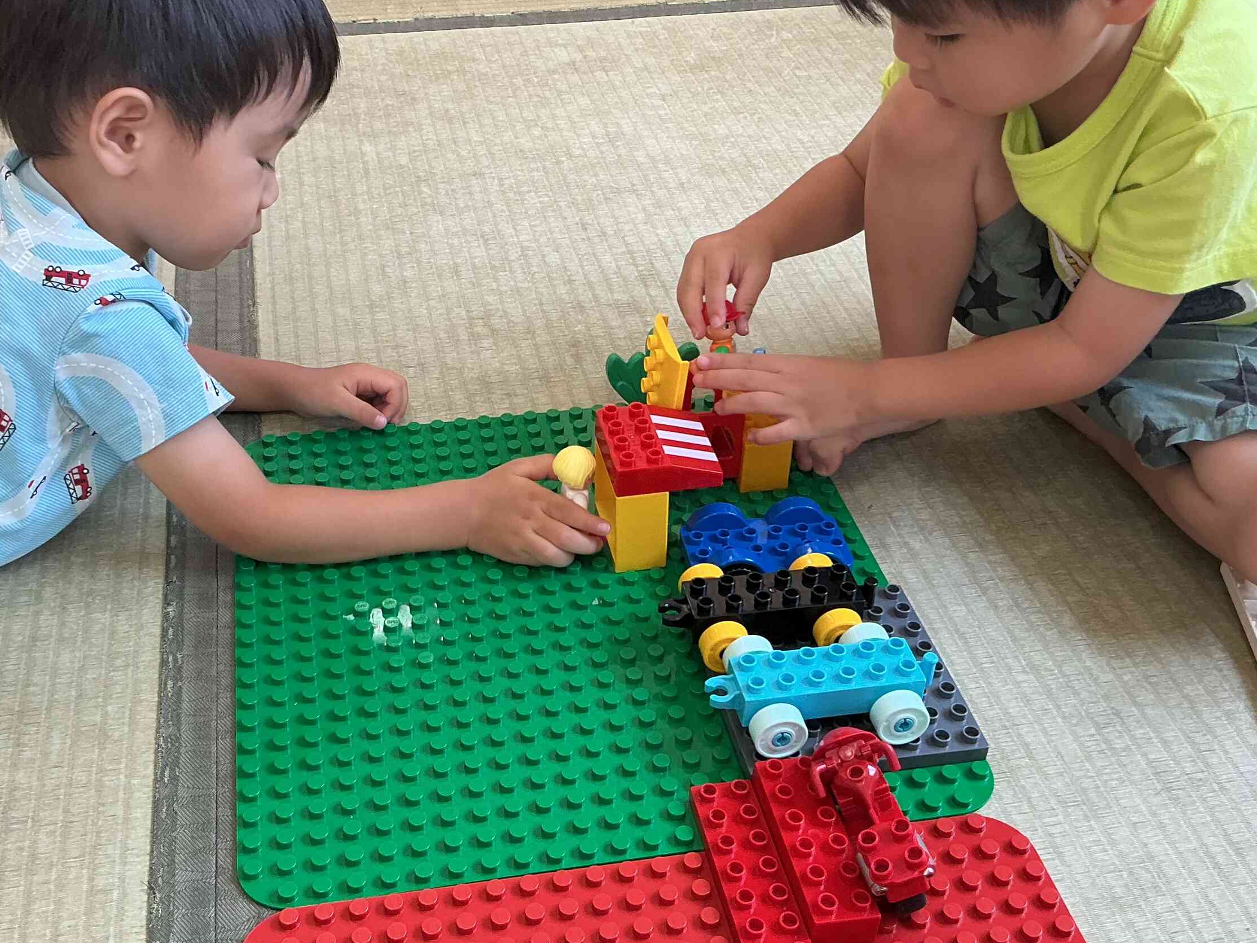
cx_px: 572
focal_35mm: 42
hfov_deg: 44.7
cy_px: 449
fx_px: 1525
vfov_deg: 34.3
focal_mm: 3
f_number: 1.8
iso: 64
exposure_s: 1/120
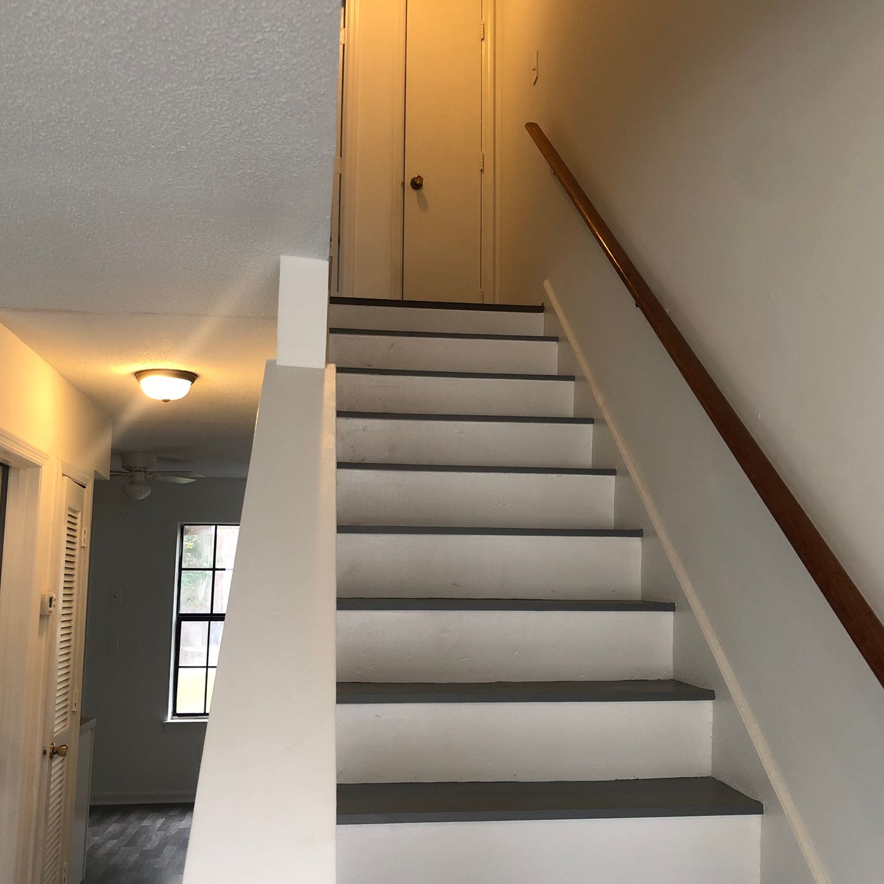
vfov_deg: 48.4
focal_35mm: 34
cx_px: 448
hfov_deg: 48.4
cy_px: 436
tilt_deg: +9.3
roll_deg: -1.2
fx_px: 982
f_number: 1.8
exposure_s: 1/30
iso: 40
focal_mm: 4
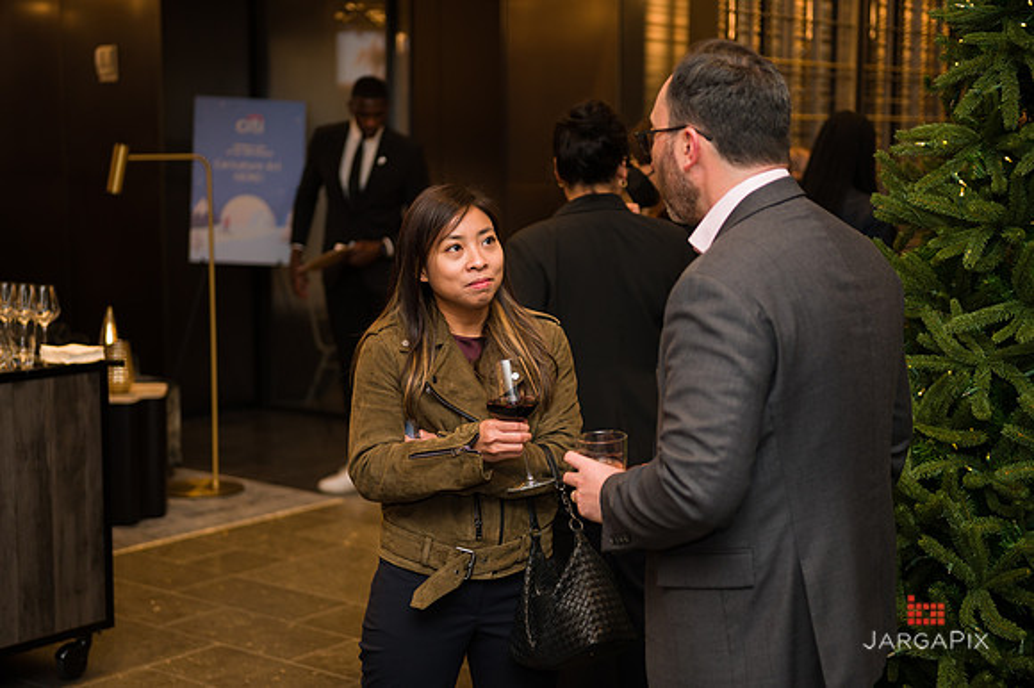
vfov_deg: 23.4
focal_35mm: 58
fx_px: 1665
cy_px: 344
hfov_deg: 34.5
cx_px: 517
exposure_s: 1/160
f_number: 3.2
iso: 400
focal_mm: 58
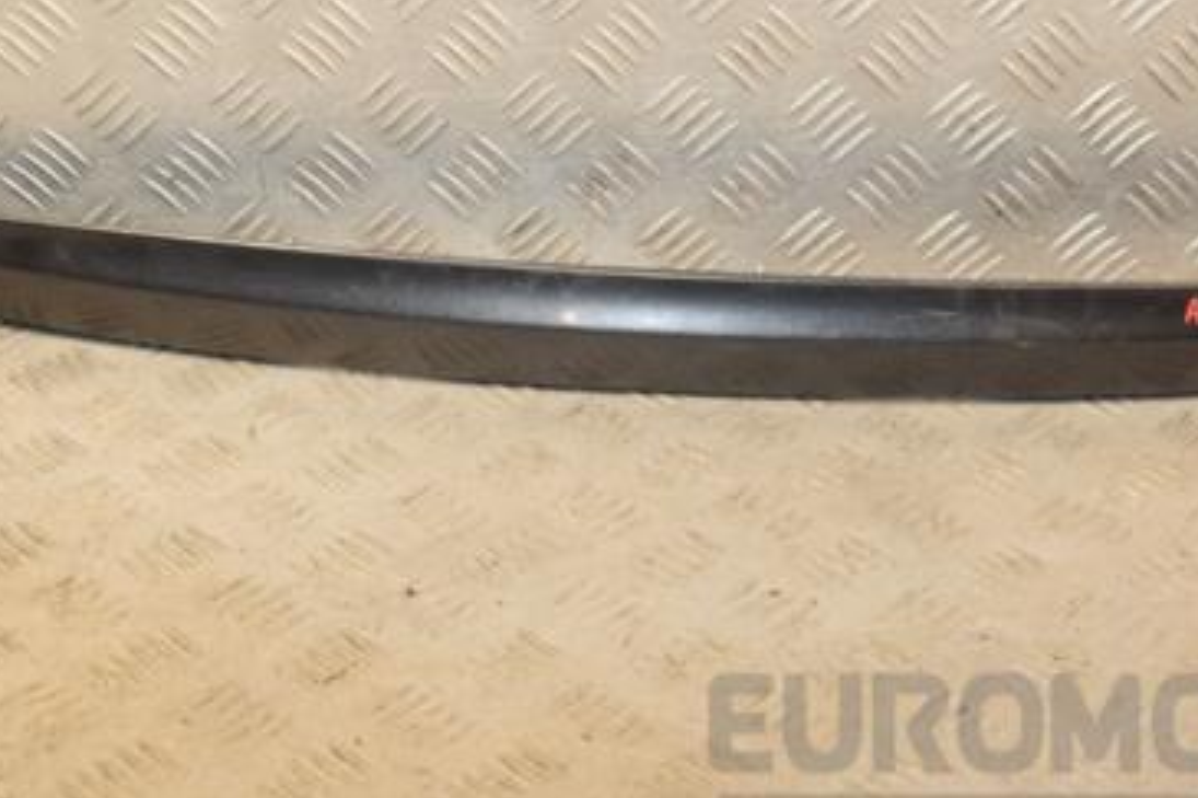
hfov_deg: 27.3
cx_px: 647
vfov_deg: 18.4
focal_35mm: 74
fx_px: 2461
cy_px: 286
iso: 800
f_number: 6.3
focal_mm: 30
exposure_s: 1/200
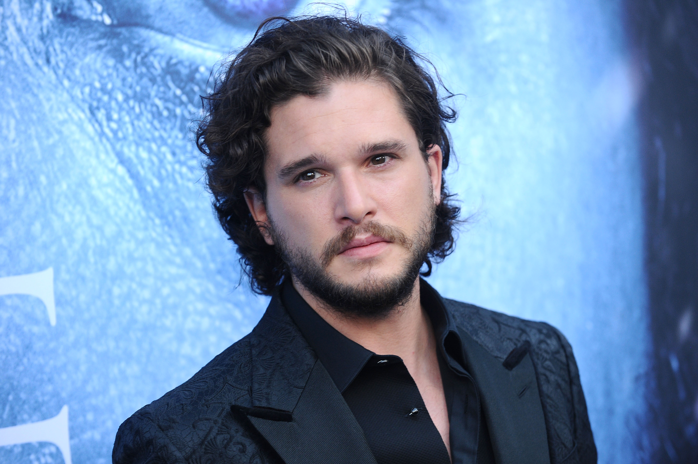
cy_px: 232
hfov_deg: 13.7
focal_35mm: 150
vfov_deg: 9.1
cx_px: 349
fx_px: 2906
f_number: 3.5
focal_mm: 150
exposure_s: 1/400
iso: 1250
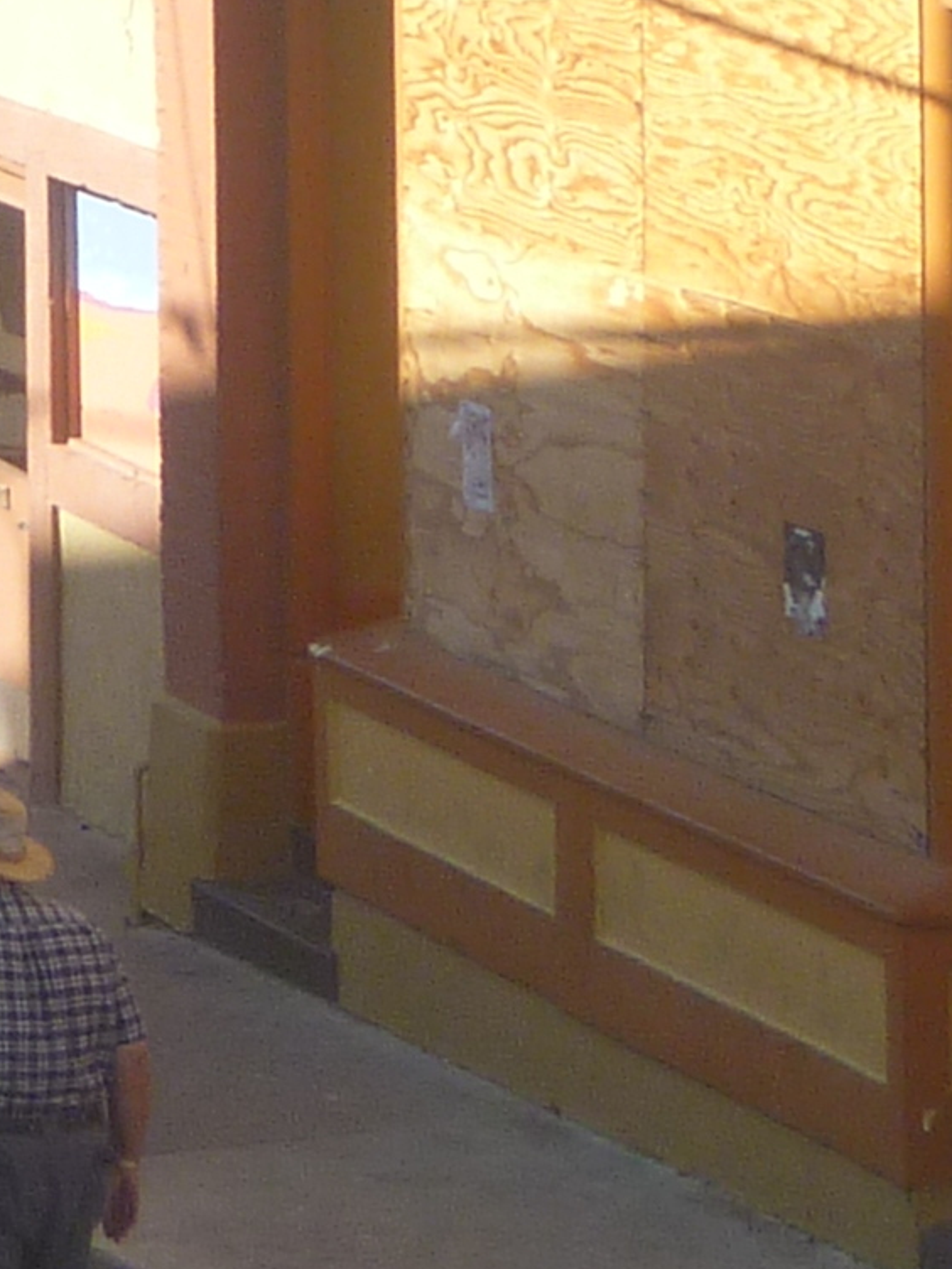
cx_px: -1556
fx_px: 7370
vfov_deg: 9.5
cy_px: -665
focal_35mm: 201
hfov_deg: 6.9
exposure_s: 1/200
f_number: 4.5
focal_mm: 6.3
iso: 80
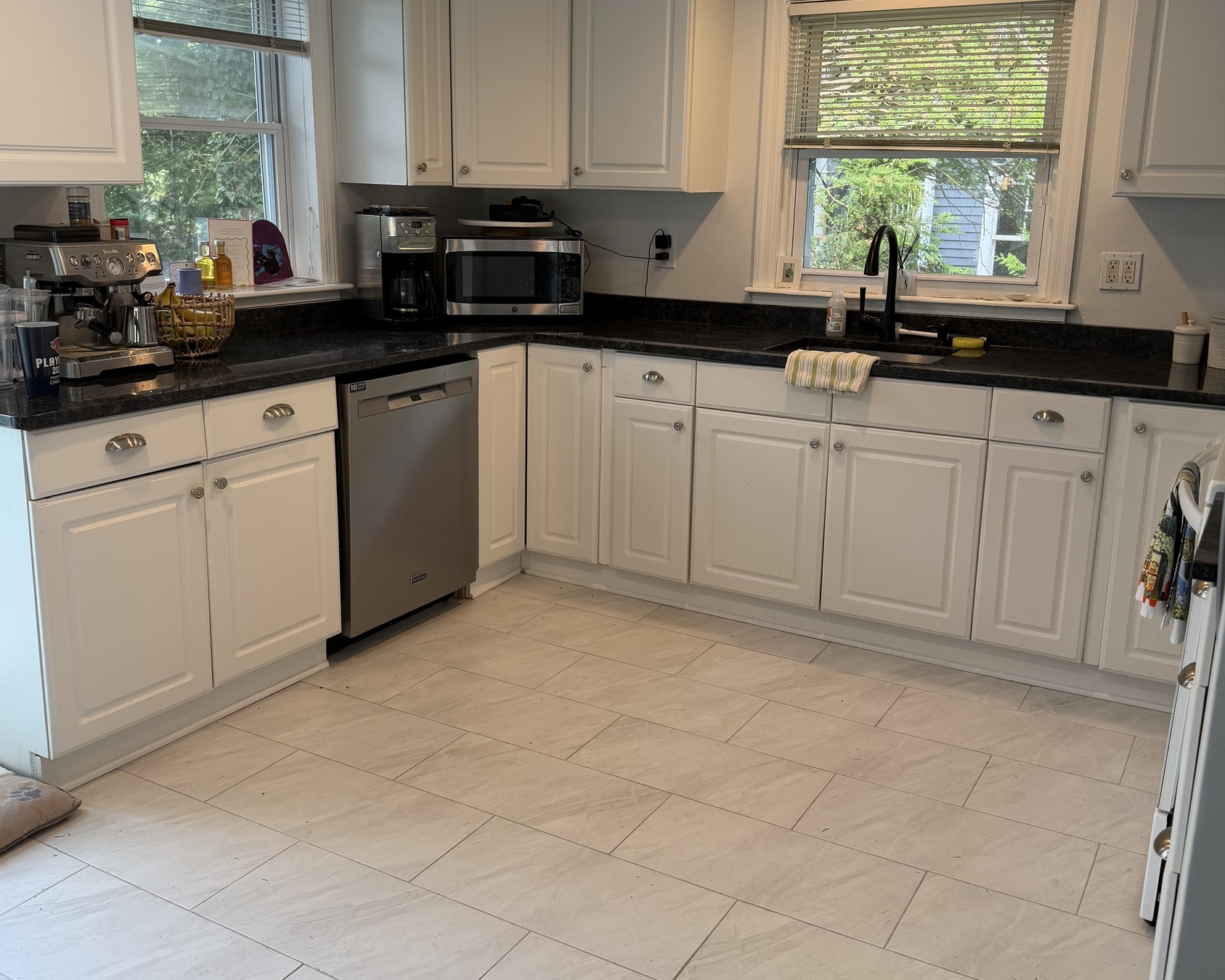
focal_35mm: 32
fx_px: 1160
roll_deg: -0.6
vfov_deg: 45.8
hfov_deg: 55.7
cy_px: 461
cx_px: 605
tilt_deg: -12.0
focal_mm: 6.76
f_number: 1.78
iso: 80
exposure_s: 1/120
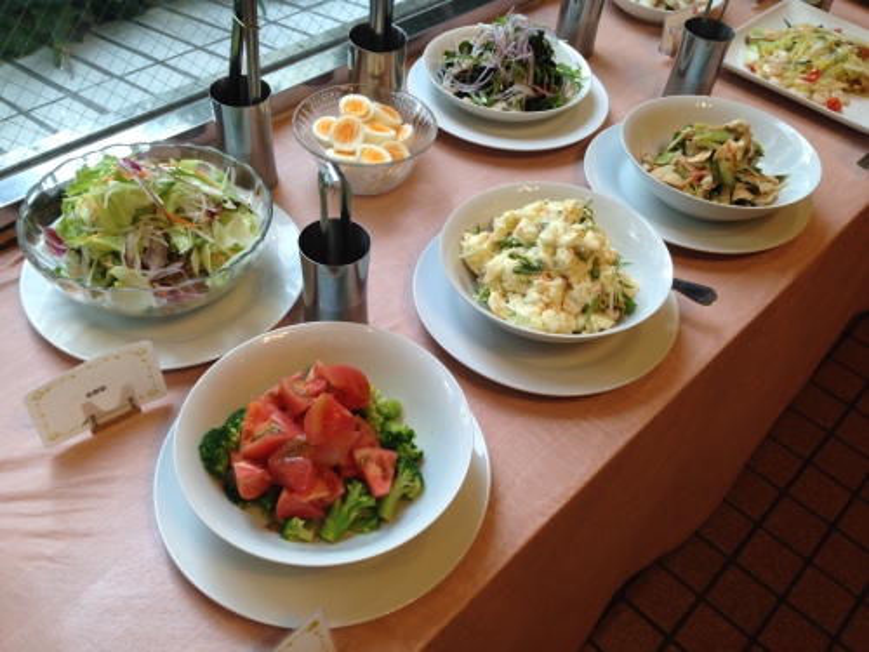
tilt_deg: -47.1
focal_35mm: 33
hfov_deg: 55.4
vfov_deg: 42.9
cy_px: 326
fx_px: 828
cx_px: 434
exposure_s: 1/30
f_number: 2.4
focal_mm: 4.12
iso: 50
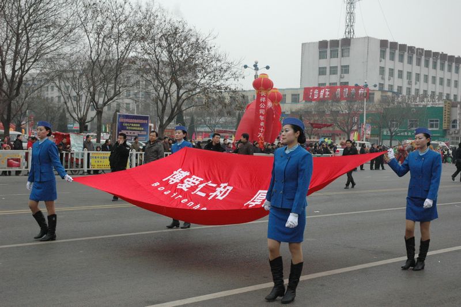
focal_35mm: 52
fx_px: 672
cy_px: 154
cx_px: 230
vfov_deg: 25.7
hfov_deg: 37.9
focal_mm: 35
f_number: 6.3
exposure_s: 1/100
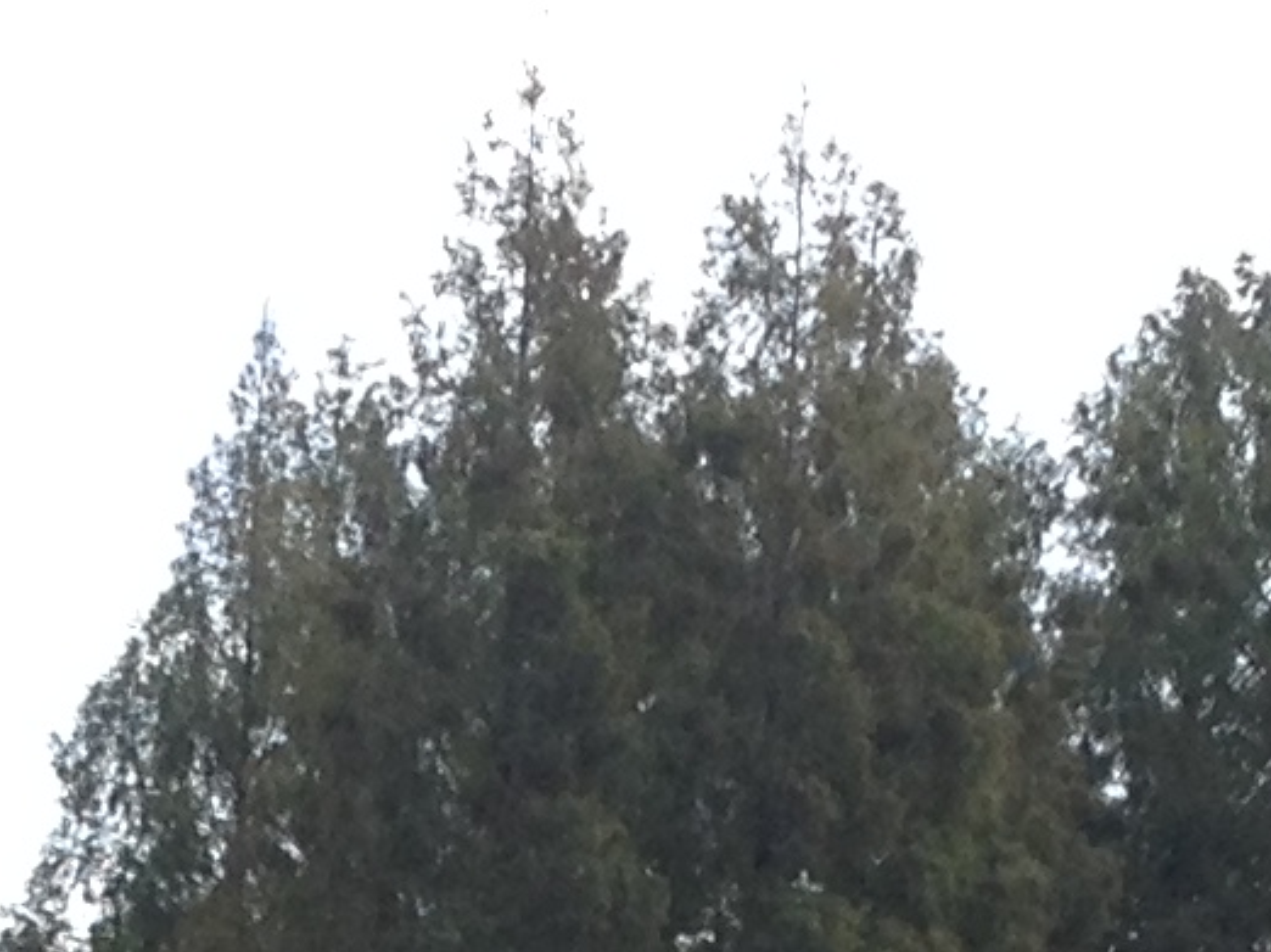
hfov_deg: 9.0
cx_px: 334
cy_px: 2065
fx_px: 8037
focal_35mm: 219
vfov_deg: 6.5
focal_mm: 4.28
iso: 50
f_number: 2.4
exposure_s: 1/642
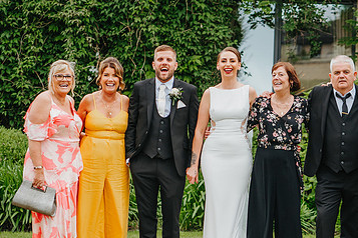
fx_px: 1372
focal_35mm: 138
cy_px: 168
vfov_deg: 9.9
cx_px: 226
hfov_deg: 14.8
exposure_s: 1/640
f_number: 2.8
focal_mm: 85
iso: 125
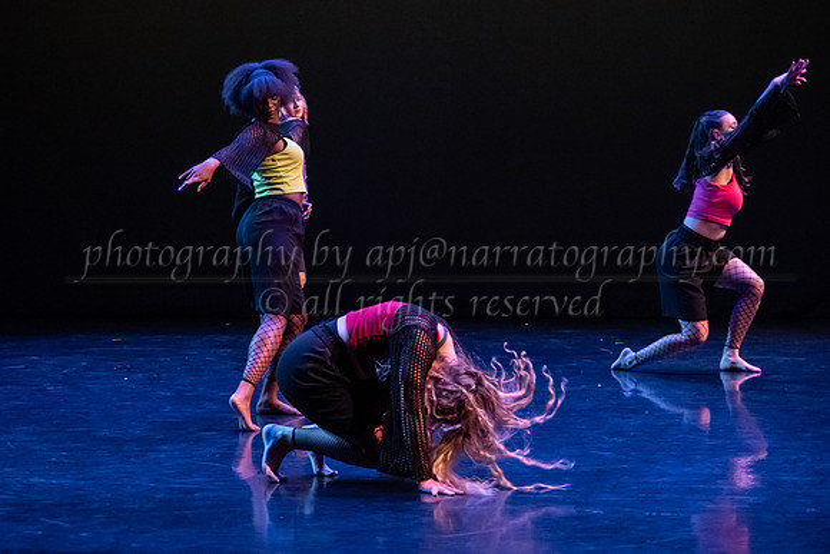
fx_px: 2229
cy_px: 228
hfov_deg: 21.0
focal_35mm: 97
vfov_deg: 14.2
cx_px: 296
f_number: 4
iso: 4000
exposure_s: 1/400
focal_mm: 75
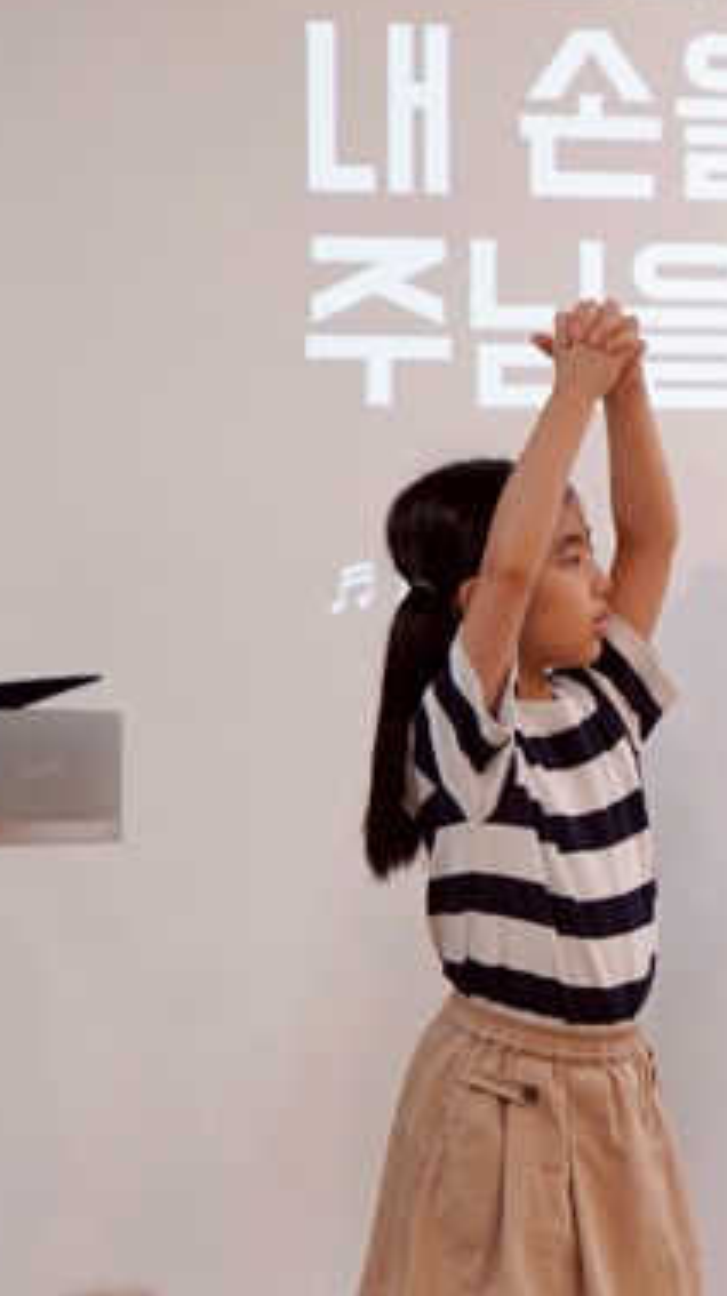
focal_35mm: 352
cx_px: 1492
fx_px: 12090
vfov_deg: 6.1
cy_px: 655
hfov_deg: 3.4
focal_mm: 141
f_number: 4
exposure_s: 1/160
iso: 640
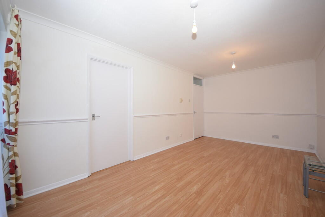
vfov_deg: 63.2
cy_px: 108
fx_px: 176
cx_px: 162
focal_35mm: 20
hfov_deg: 85.4
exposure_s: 1/125
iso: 320
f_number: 5.6
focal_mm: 13
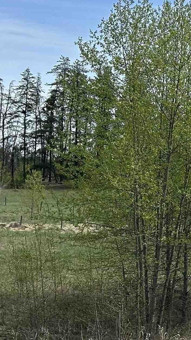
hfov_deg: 8.9
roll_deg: -2.1
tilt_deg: +0.9
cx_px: 403
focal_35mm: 128
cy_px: 180
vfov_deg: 16.8
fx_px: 1152
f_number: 1.78
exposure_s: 1/3876
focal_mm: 6.86
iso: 64
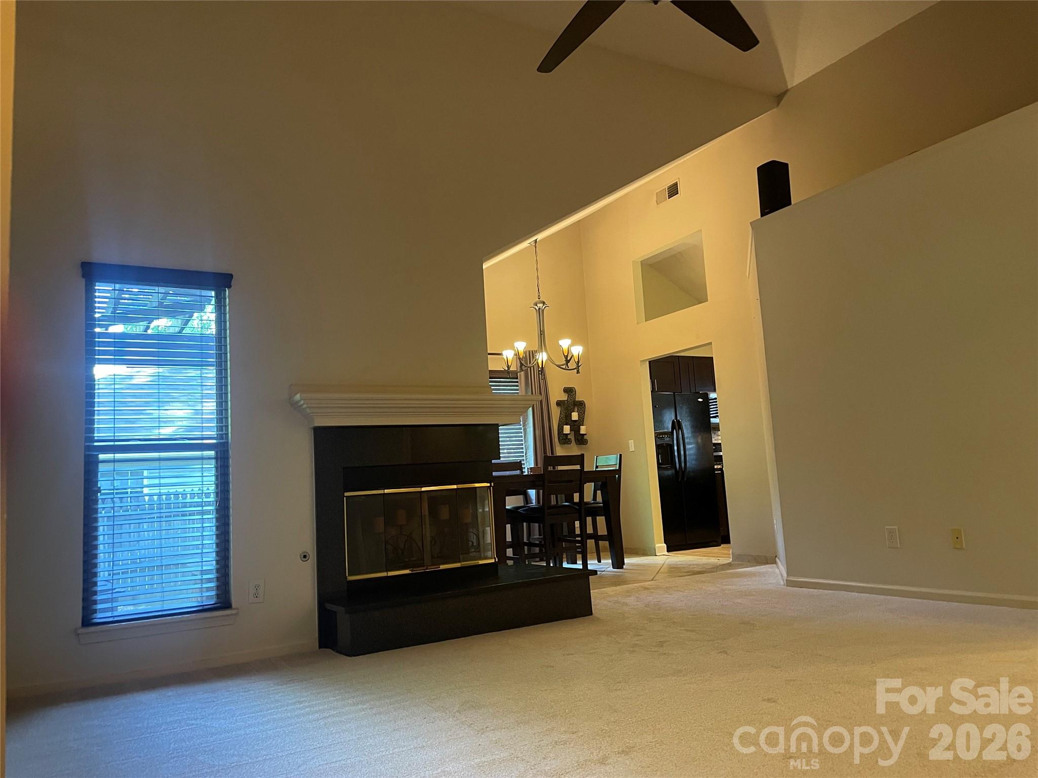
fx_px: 780
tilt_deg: +7.4
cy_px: 389
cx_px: 519
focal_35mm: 26
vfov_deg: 53.1
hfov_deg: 67.3
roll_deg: +4.0
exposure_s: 1/60
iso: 400
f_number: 1.6
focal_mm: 4.2
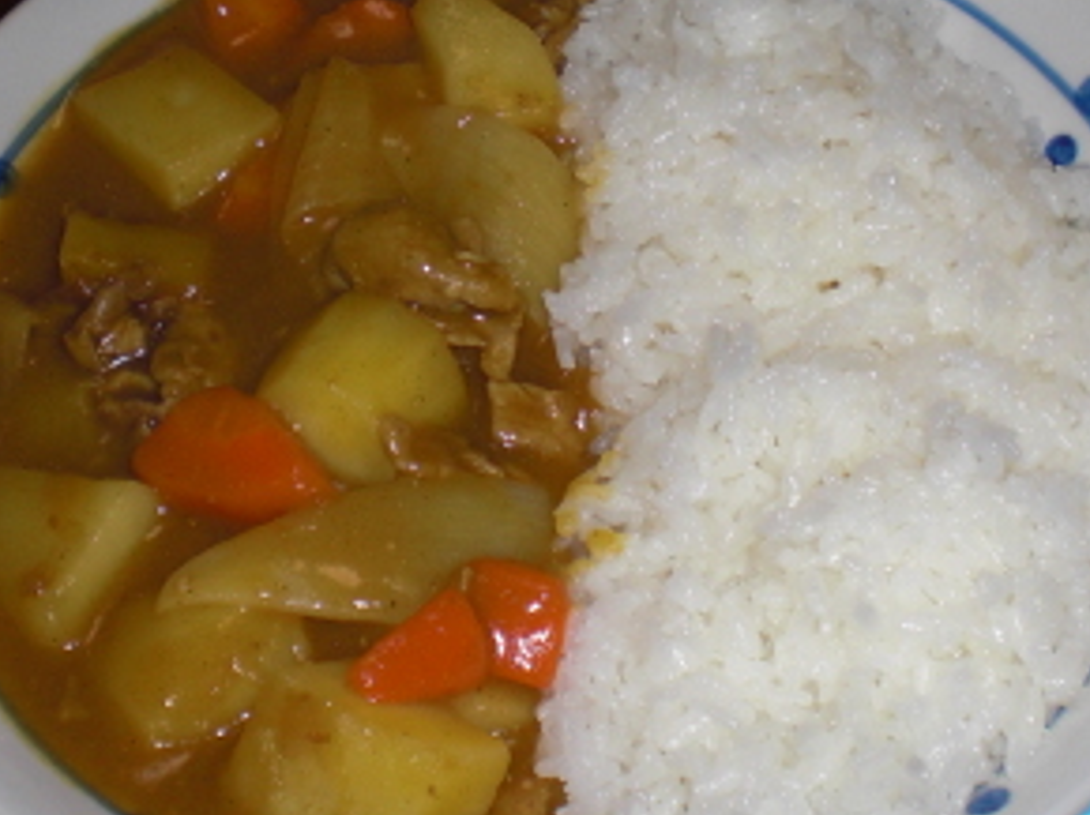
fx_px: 2643
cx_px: 662
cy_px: 267
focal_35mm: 84
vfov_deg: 17.5
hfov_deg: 23.3
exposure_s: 1/60
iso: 64
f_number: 3.1
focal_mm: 6.3
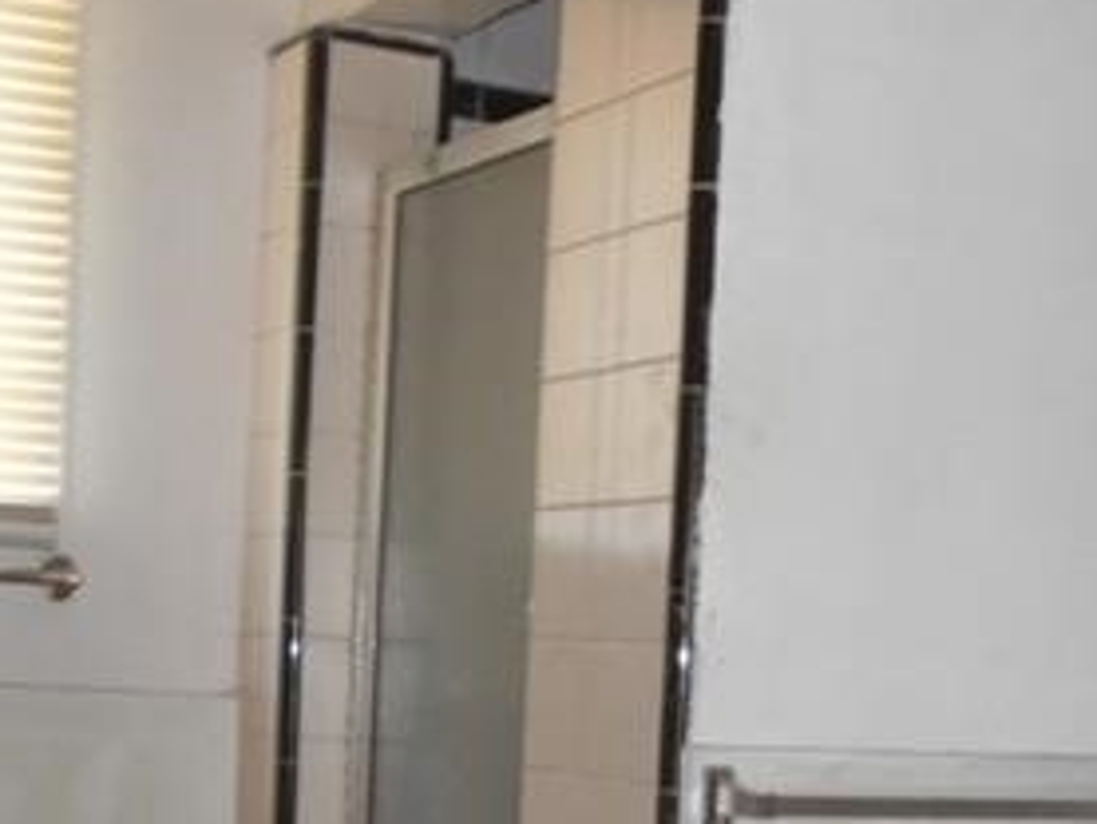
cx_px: 661
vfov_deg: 19.0
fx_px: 2378
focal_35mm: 75
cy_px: 876
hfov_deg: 25.9
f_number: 3.2
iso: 200
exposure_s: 1/25
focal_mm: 4.6
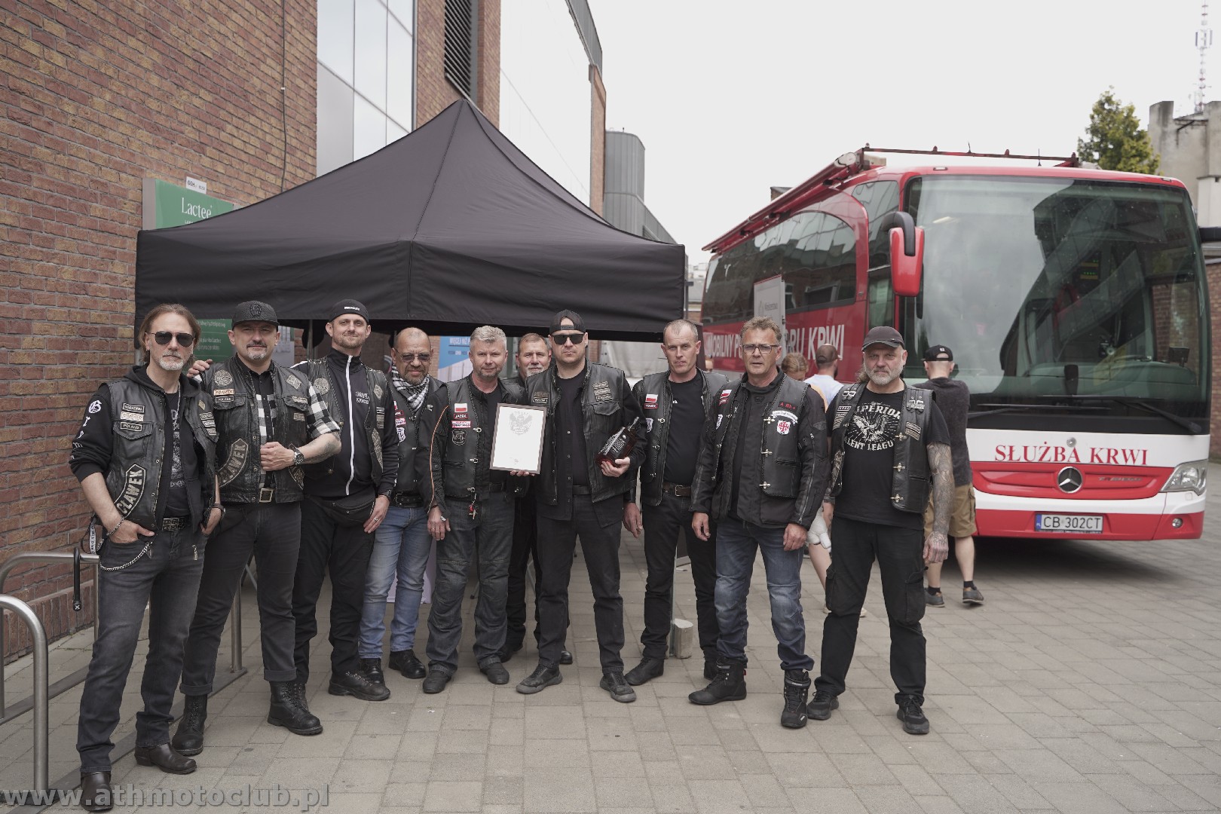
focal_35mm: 34
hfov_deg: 55.8
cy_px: 407
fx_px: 1153
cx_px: 610
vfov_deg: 38.9
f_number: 4
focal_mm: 34
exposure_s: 1/250
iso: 100
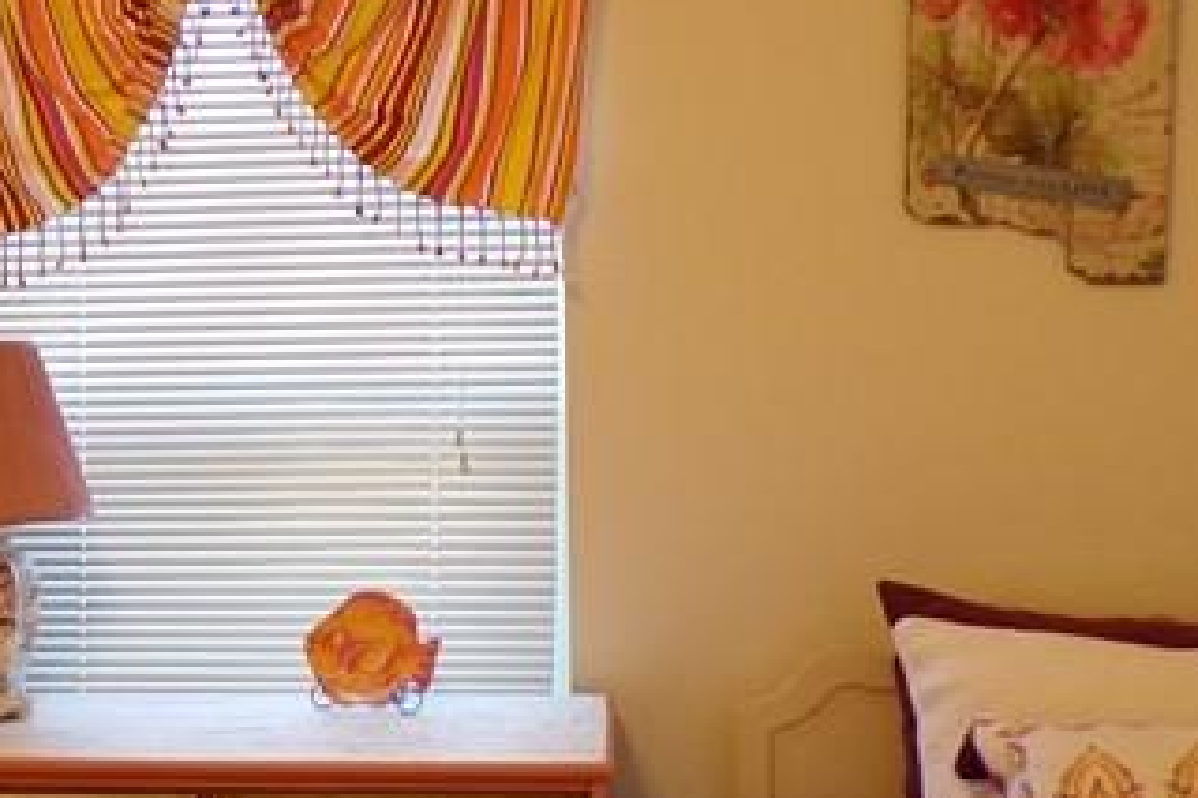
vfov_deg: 17.0
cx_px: 146
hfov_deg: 24.7
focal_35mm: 80
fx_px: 2661
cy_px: 435
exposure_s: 1/40
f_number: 3
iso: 100
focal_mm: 4.3
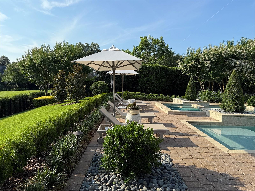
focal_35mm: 24
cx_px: 128
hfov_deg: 71.6
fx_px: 177
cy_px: 96
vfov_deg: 56.8
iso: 80
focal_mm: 6.76
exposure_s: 1/3279
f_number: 1.78
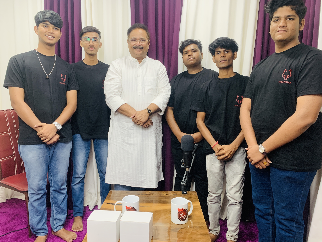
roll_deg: -0.7
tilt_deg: -9.6
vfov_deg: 53.1
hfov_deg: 67.3
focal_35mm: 26
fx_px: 242
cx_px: 161
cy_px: 121
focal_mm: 4.25
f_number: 1.8
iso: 80
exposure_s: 1/50
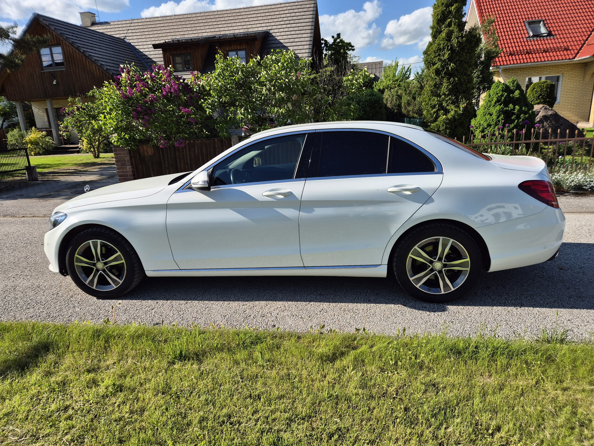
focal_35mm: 23
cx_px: 297
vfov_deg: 58.9
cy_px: 223
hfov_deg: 73.9
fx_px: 395
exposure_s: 1/1768
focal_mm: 5.4
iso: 25
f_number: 1.8
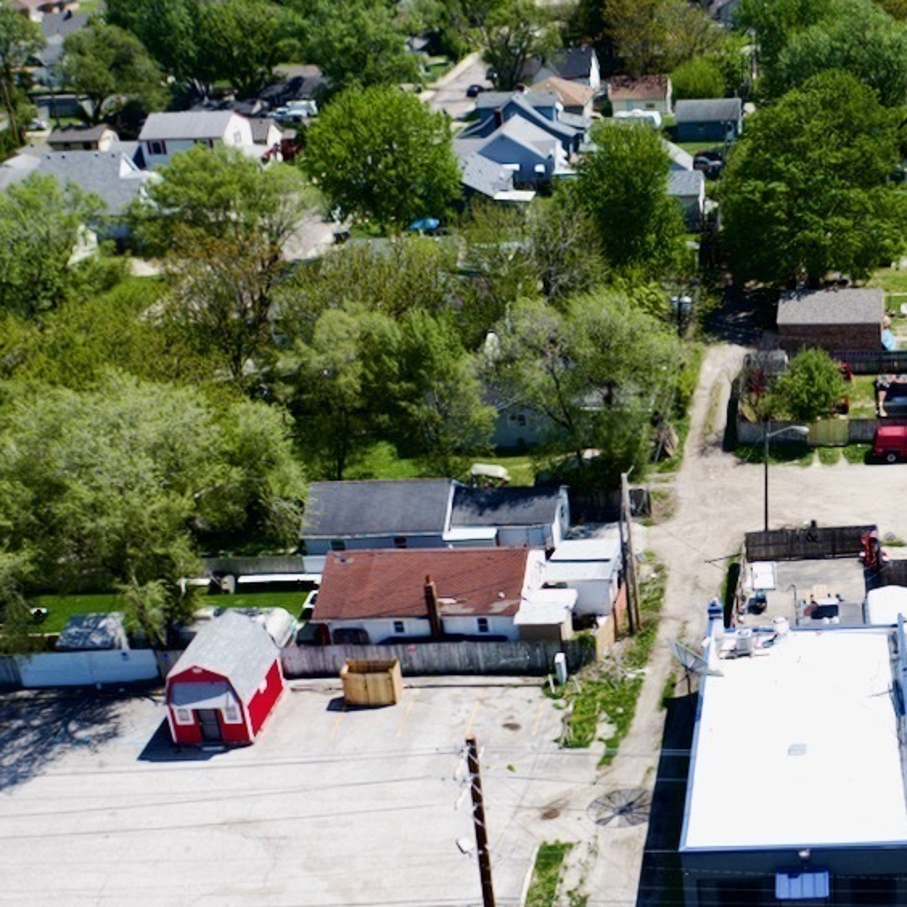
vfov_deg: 31.4
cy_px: 589
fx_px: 1601
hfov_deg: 30.2
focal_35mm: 54
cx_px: 820
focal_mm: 10.26
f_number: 2.8
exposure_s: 1/80
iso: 100
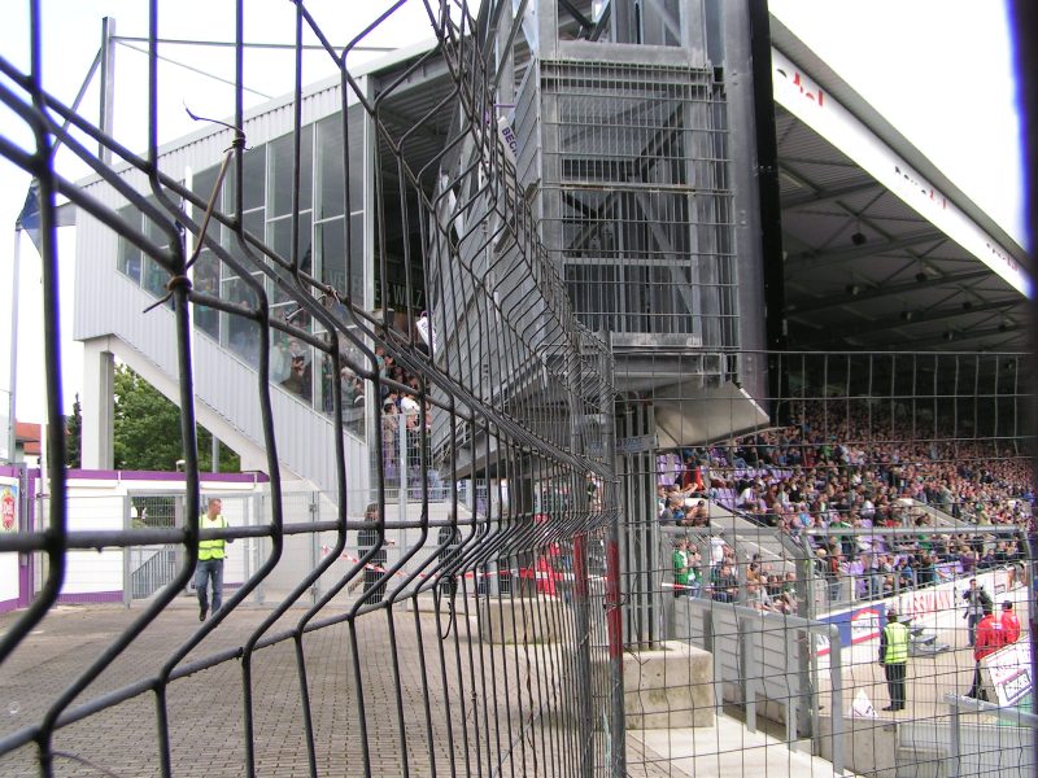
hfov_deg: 49.0
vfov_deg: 37.7
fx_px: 1139
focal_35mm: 38
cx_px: 519
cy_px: 389
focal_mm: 5.8
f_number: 4.5
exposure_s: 1/125
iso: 50
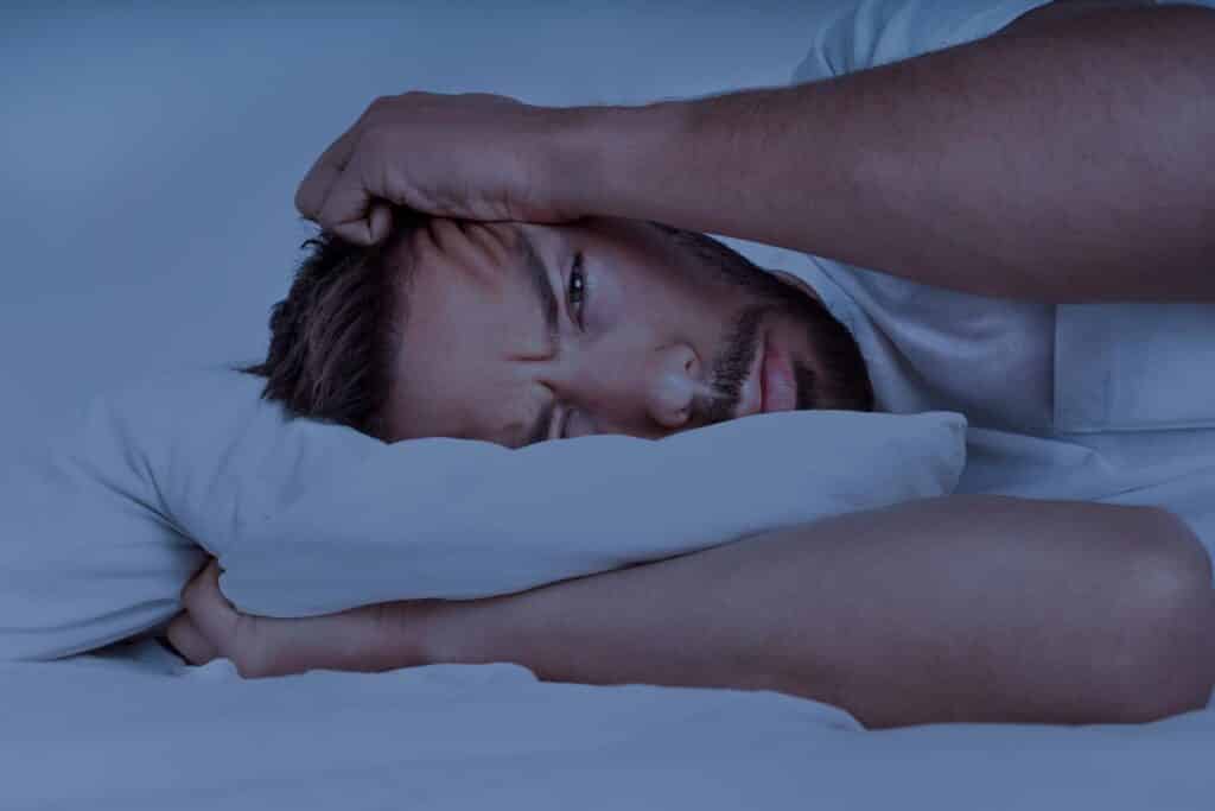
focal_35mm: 43
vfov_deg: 31.2
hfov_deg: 45.4
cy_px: 406
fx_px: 1451
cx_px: 608
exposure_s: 1/200
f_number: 10
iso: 100
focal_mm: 43
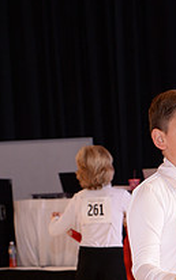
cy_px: 345
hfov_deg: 5.5
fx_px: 1801
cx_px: 250
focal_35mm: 235
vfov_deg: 8.8
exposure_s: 1/250
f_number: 5.6
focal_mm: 82
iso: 1250
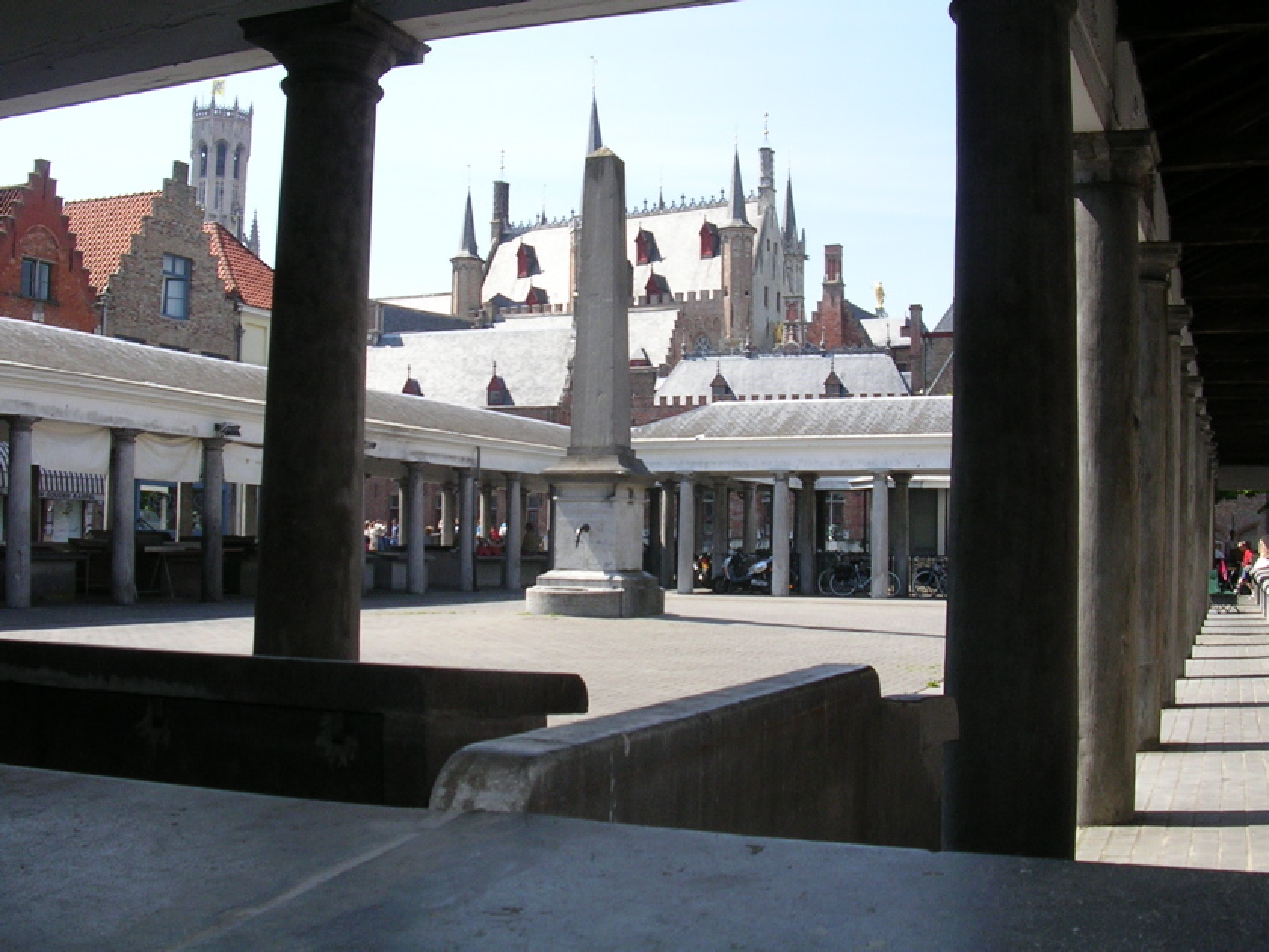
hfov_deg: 49.0
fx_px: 1393
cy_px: 476
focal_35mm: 38
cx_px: 634
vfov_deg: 37.7
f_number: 5.6
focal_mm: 5.8
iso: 71
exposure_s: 1/236
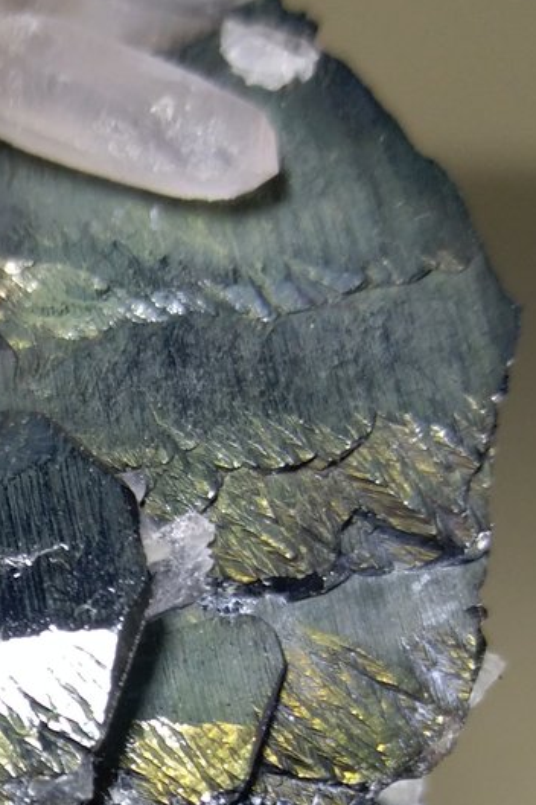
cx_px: -247
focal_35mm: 82
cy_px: 864
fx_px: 1831
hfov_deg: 15.5
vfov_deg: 23.4
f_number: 2
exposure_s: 1/40
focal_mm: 3.54
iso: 112
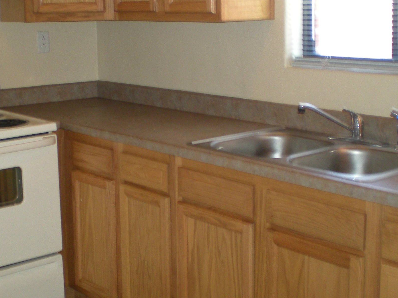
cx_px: 161
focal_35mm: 64
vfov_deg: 22.8
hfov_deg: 30.2
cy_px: 90
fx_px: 736
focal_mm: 6.3
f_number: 3.1
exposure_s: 1/30
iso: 147
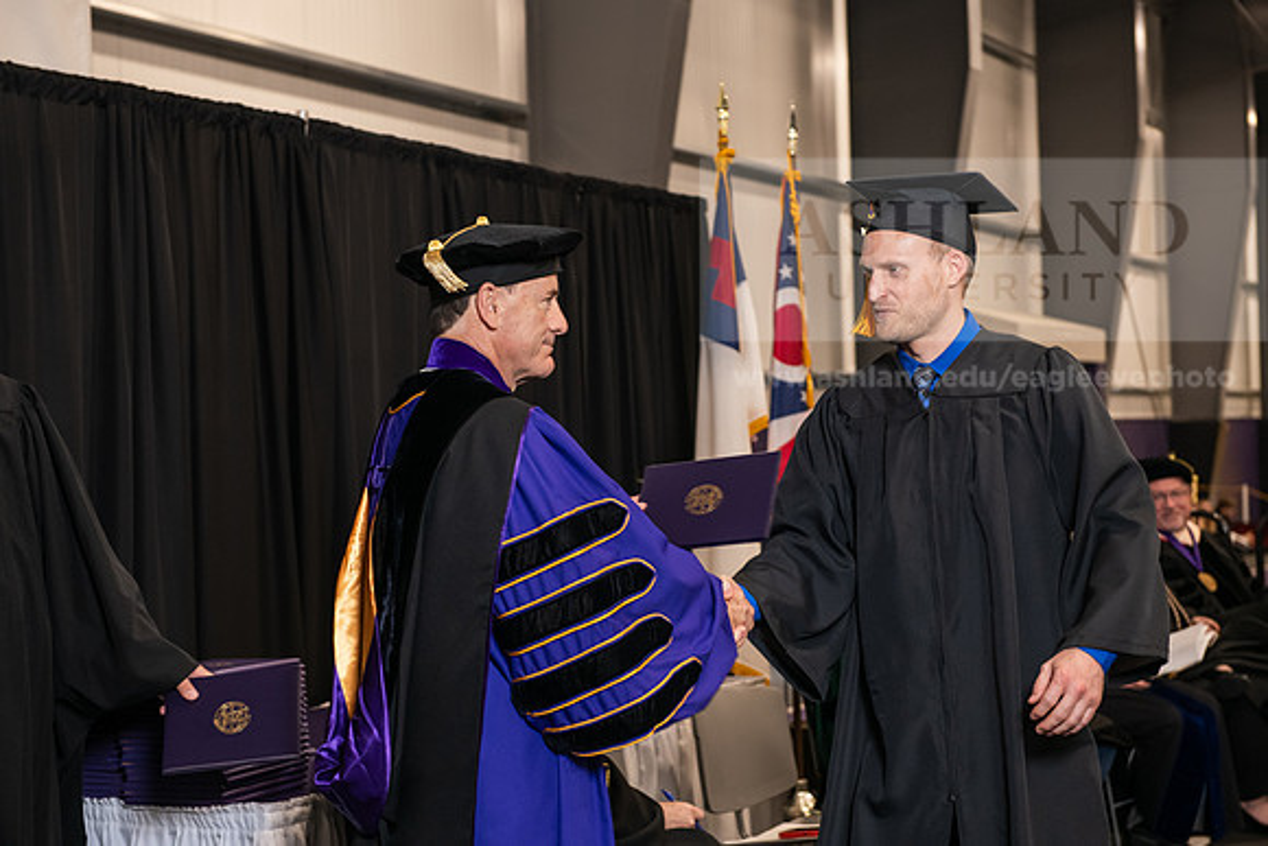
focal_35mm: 70
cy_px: 423
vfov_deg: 19.5
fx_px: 2466
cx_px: 634
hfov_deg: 28.8
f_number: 5
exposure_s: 1/125
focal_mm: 70
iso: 1600
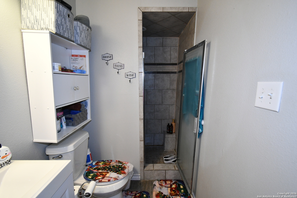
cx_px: 148
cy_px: 99
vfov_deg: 77.3
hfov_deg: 100.4
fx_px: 124
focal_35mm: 15
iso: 1600
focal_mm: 10
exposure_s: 1/125
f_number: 5
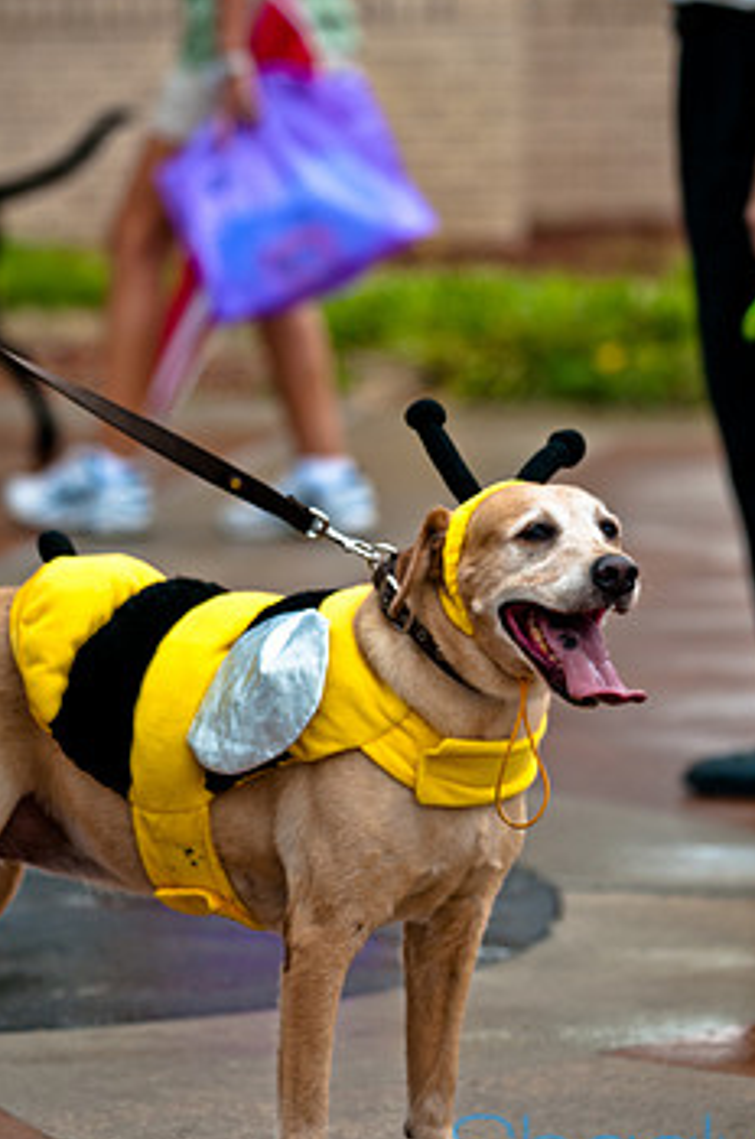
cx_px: 477
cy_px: 586
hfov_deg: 5.3
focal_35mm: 261
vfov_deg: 7.9
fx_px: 8231
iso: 200
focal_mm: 135
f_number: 2.8
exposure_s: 1/200
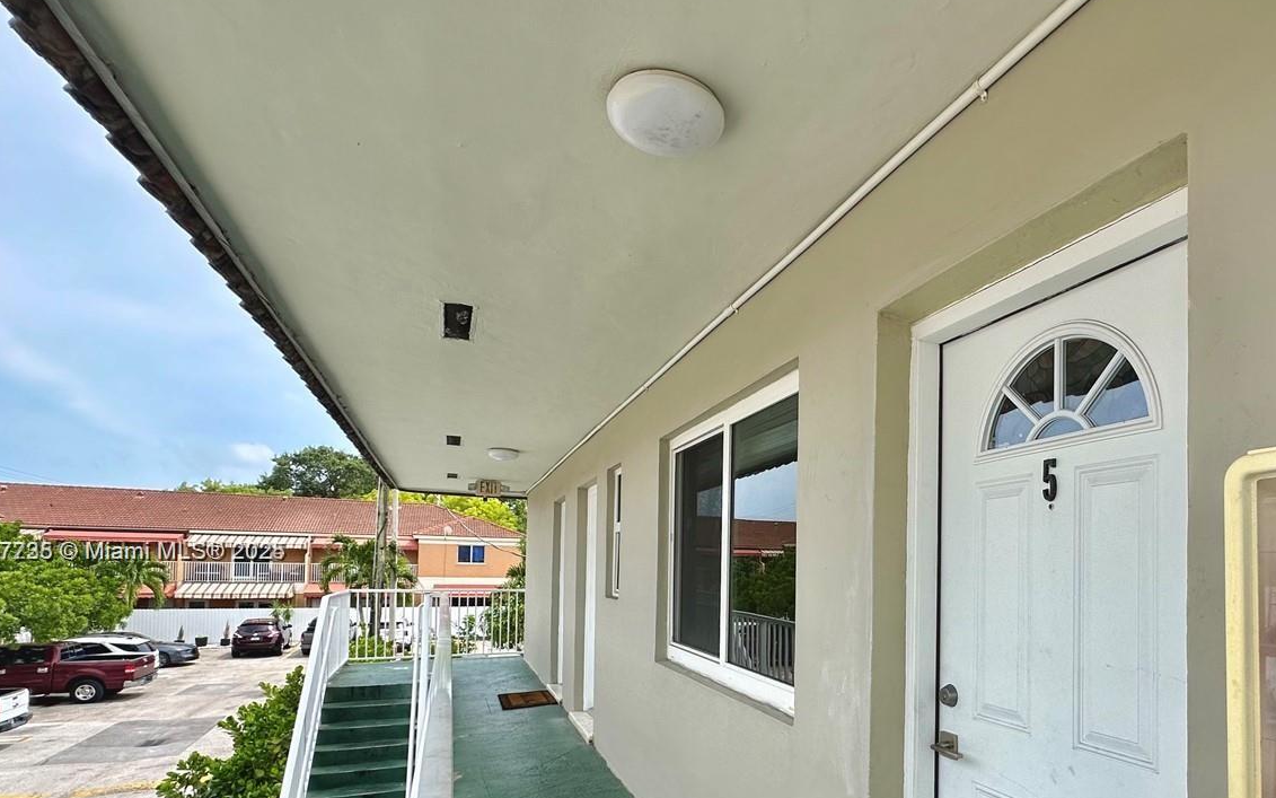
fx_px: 730
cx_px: 827
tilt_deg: -0.8
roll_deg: -2.7
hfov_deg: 80.1
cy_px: 553
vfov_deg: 55.7
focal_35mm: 21
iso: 40
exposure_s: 1/1072
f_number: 2.2
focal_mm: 2.22
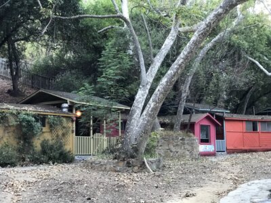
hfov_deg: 33.8
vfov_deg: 25.7
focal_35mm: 57
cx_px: 136
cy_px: 102
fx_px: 446
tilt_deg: +5.4
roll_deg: +0.5
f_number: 2.8
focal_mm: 6.6
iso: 200
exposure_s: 1/60
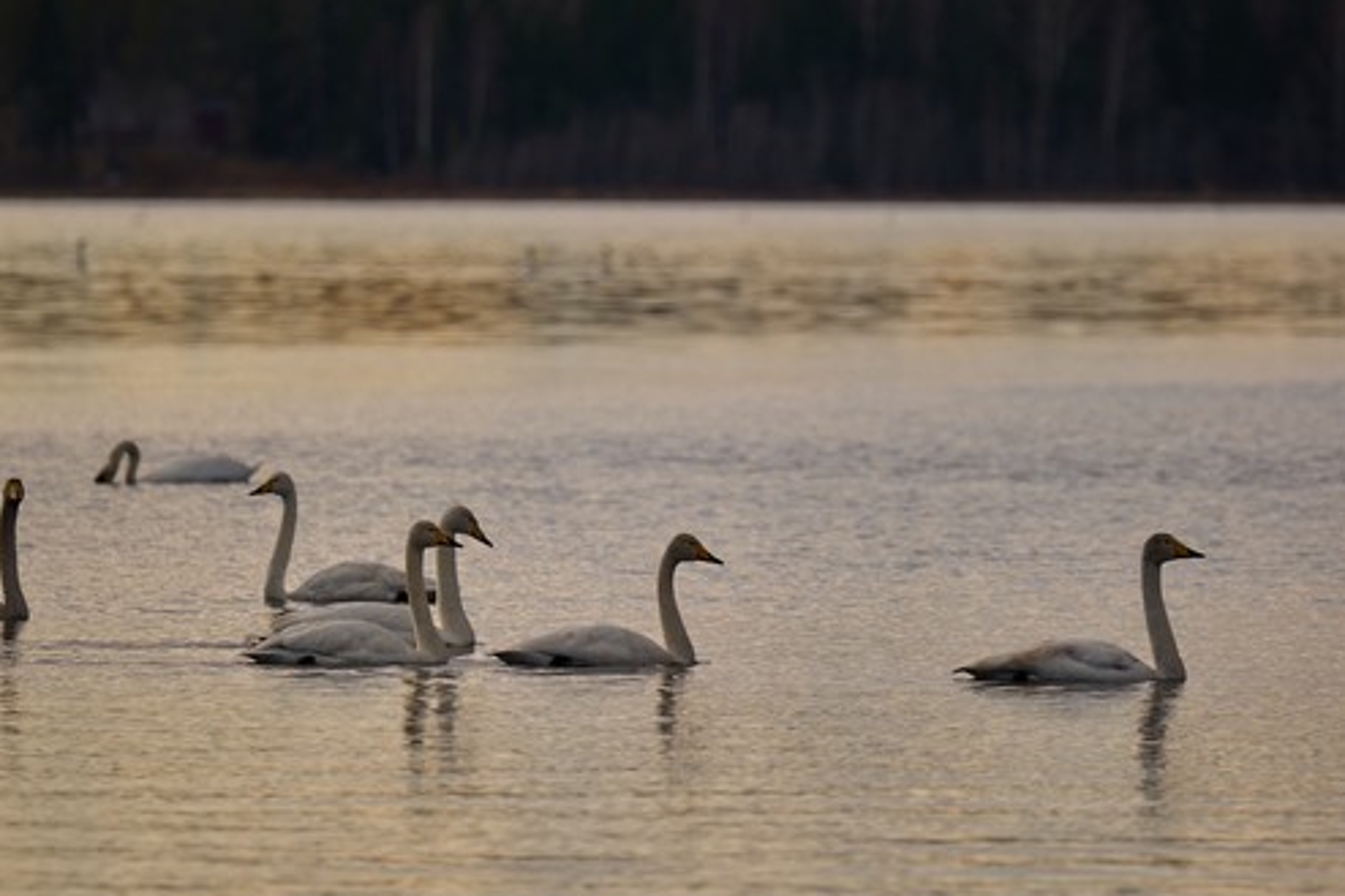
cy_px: 560
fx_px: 24201
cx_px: 643
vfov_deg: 2.1
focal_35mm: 648
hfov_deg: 3.2
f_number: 7.1
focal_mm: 500
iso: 100
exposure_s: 1/640
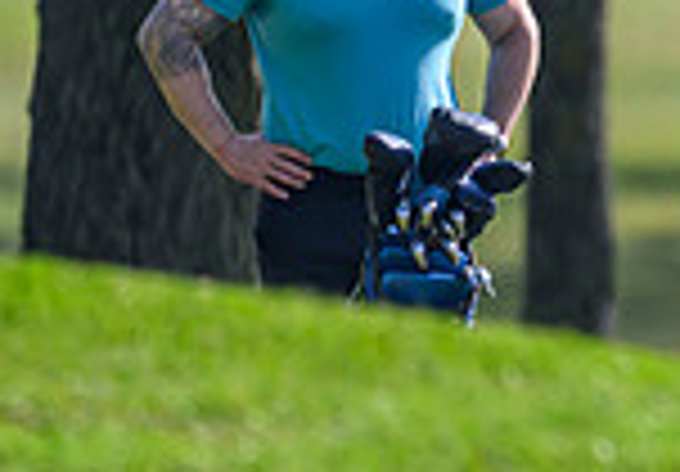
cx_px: 1515
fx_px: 47681
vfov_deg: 0.6
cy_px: -20
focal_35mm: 2491
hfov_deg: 0.8
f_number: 4
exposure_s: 1/3200
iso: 500
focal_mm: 560
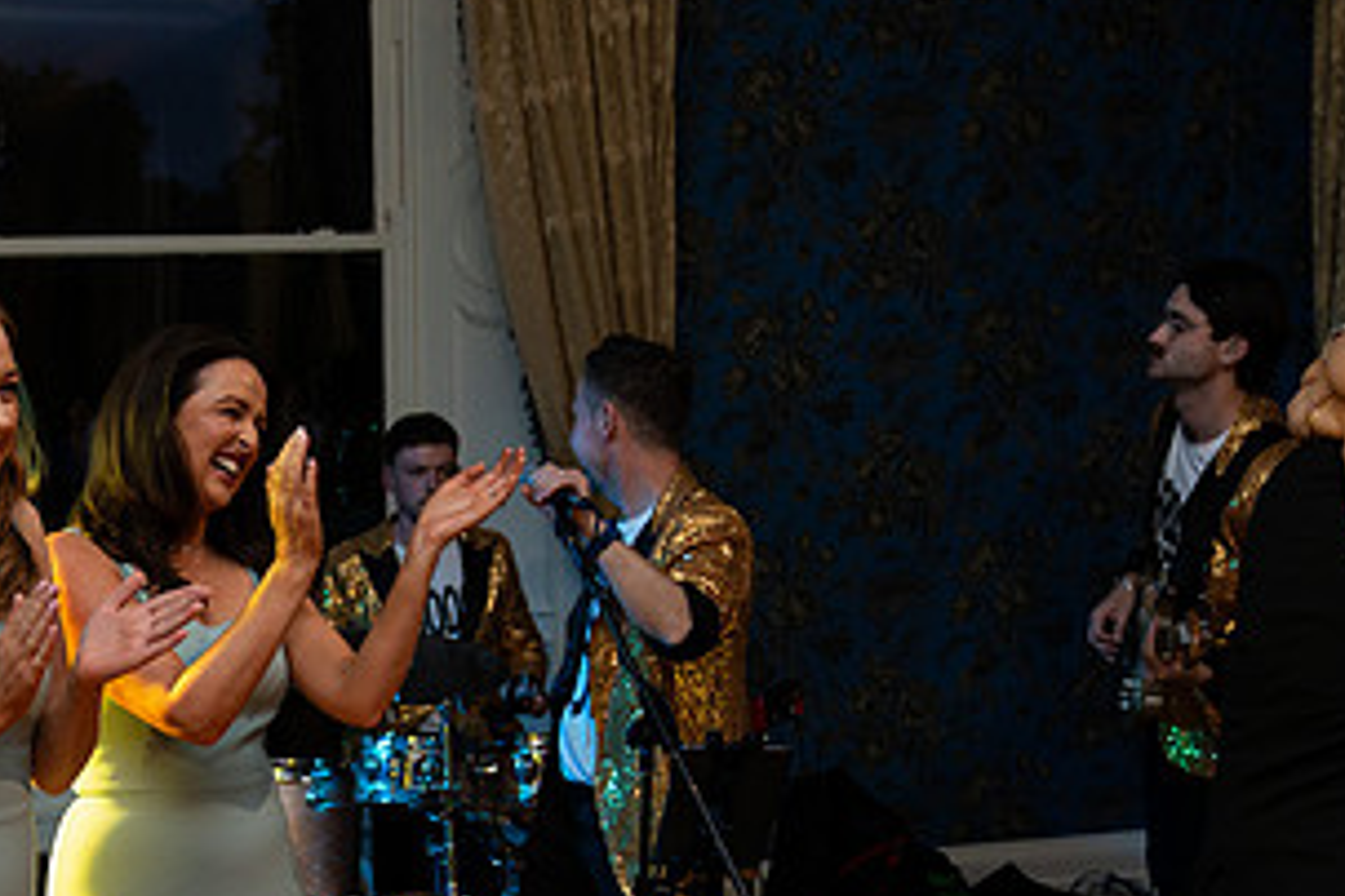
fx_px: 2428
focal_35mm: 65
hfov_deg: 29.8
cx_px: 173
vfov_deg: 20.4
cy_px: 827
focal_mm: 34
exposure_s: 1/160
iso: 1250
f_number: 2.8
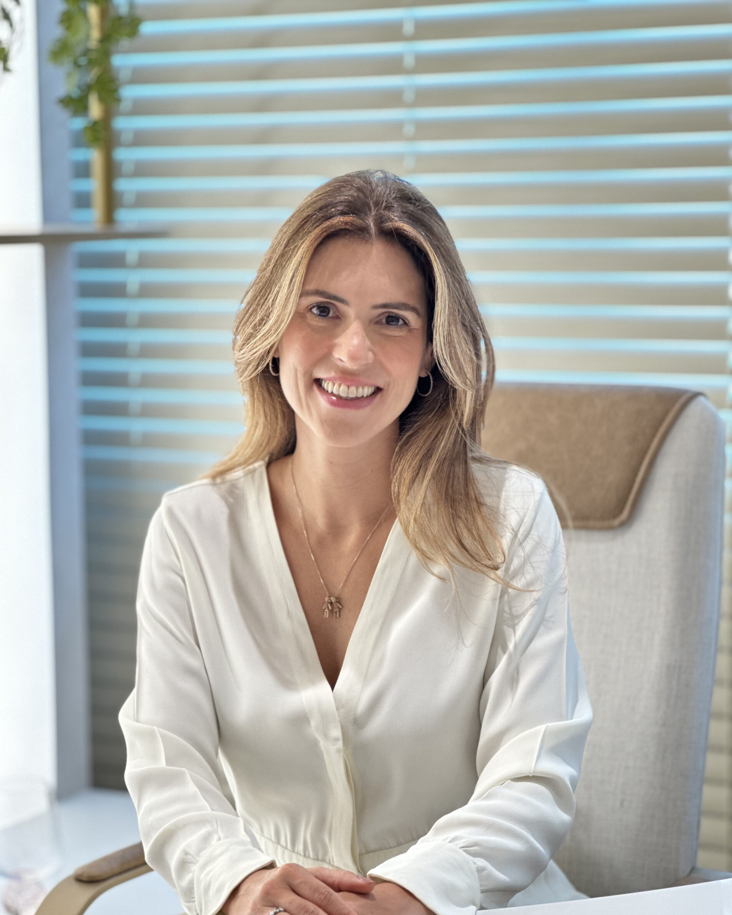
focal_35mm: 81
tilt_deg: -6.6
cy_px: 492
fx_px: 2194
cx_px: 363
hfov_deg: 18.9
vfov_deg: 23.6
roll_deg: -0.3
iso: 200
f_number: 2.8
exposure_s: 1/40
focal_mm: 9
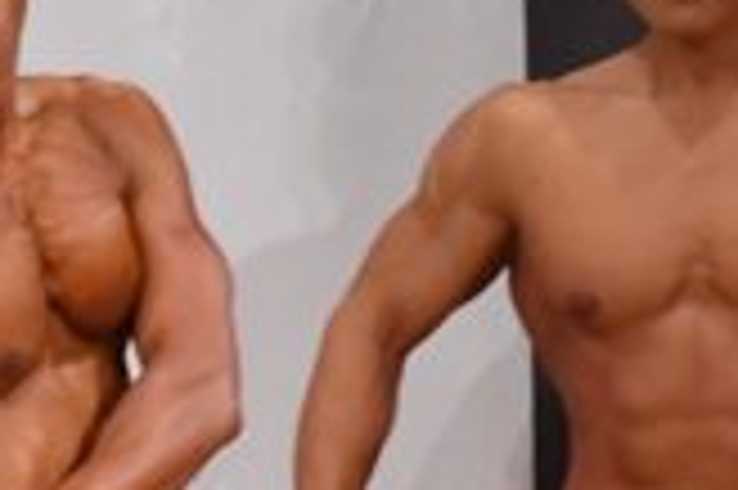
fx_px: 26193
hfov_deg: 1.6
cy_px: 841
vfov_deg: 1.1
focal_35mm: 1279
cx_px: -299
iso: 7200
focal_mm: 180
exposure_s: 1/400
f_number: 5.6
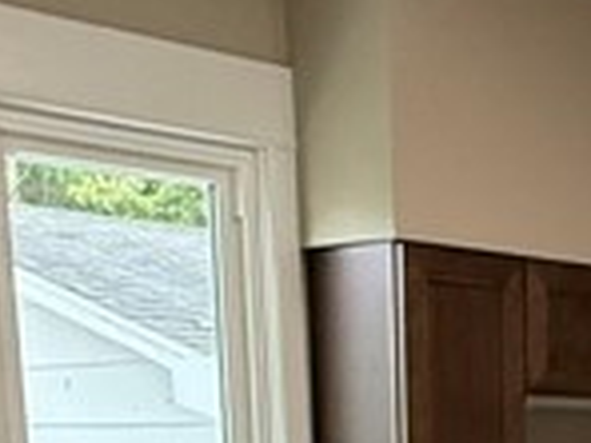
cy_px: 914
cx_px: 599
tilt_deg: -13.9
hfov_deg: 19.6
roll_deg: -0.4
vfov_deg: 13.0
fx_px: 1656
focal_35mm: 97
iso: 250
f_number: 2.2
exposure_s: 1/120
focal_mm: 2.22
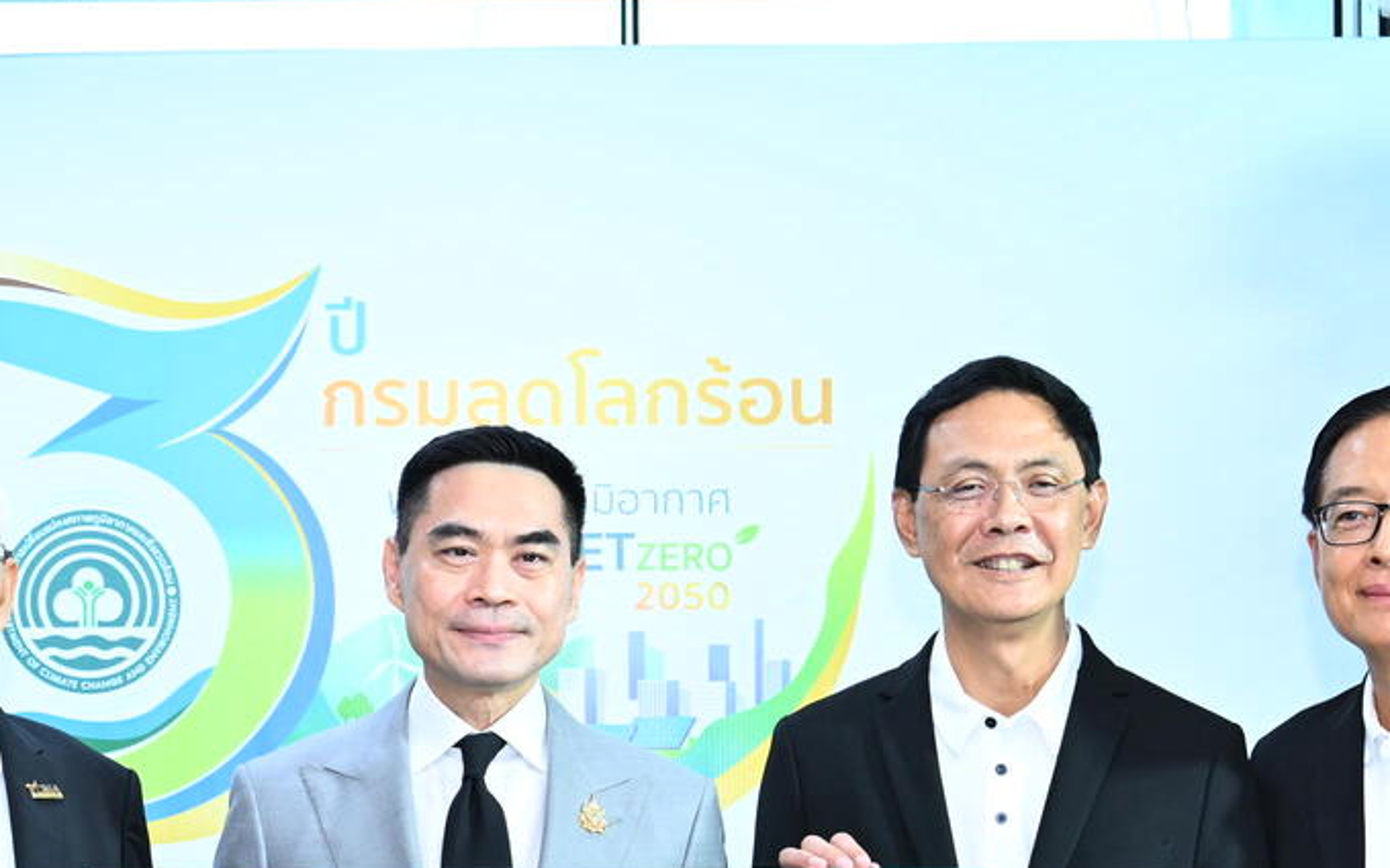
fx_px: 3809
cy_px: 1089
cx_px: 392
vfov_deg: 12.6
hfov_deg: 20.6
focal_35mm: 101
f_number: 4
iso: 1250
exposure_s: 1/160
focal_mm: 32.5
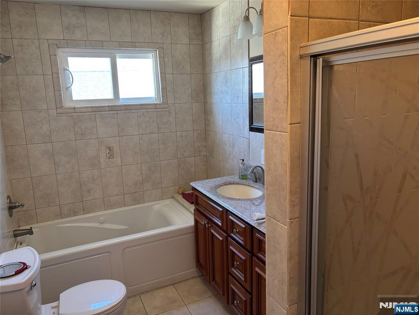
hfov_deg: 67.3
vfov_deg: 53.1
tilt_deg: -9.9
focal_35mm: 26
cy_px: 158
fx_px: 315
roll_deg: +2.3
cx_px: 210
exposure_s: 1/60
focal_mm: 5.96
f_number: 1.6
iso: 160
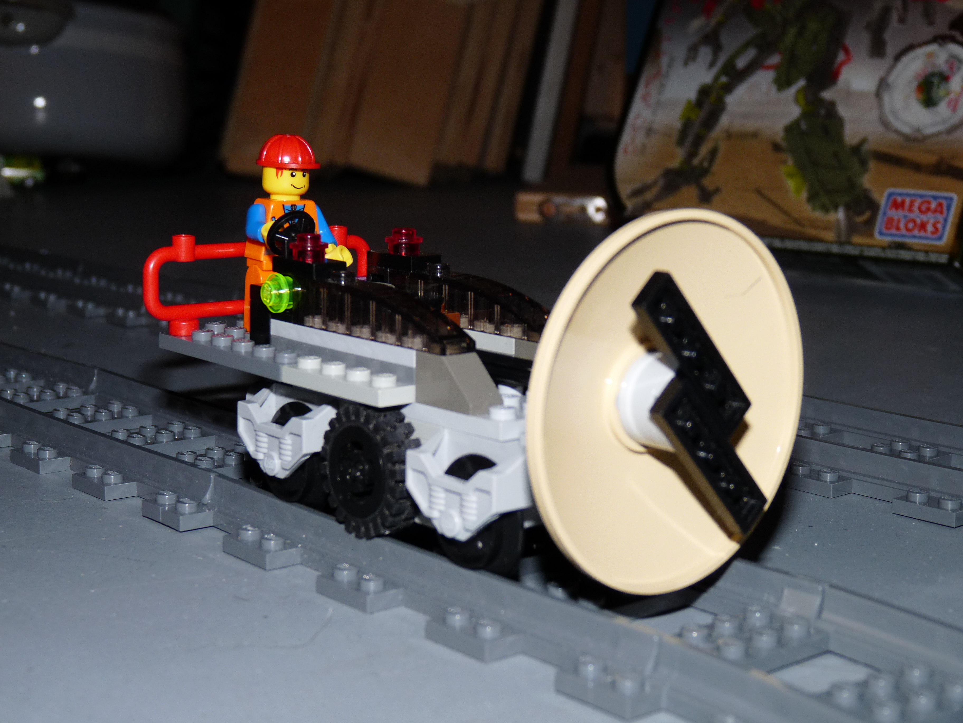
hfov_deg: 32.7
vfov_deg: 24.8
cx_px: 482
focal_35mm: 59
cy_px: 362
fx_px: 1641
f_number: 3.2
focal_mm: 10.4
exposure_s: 1/60
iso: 100
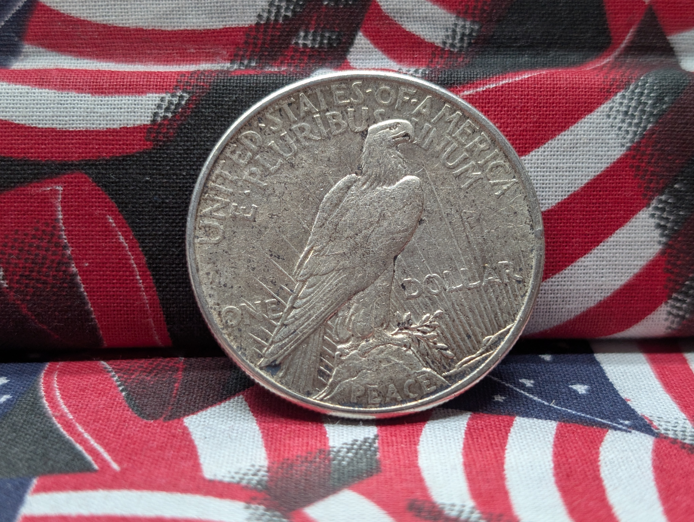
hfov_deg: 38.9
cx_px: 347
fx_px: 984
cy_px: 261
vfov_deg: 29.7
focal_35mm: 49
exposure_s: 1/75.4
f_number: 1.68
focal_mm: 6.9
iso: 49
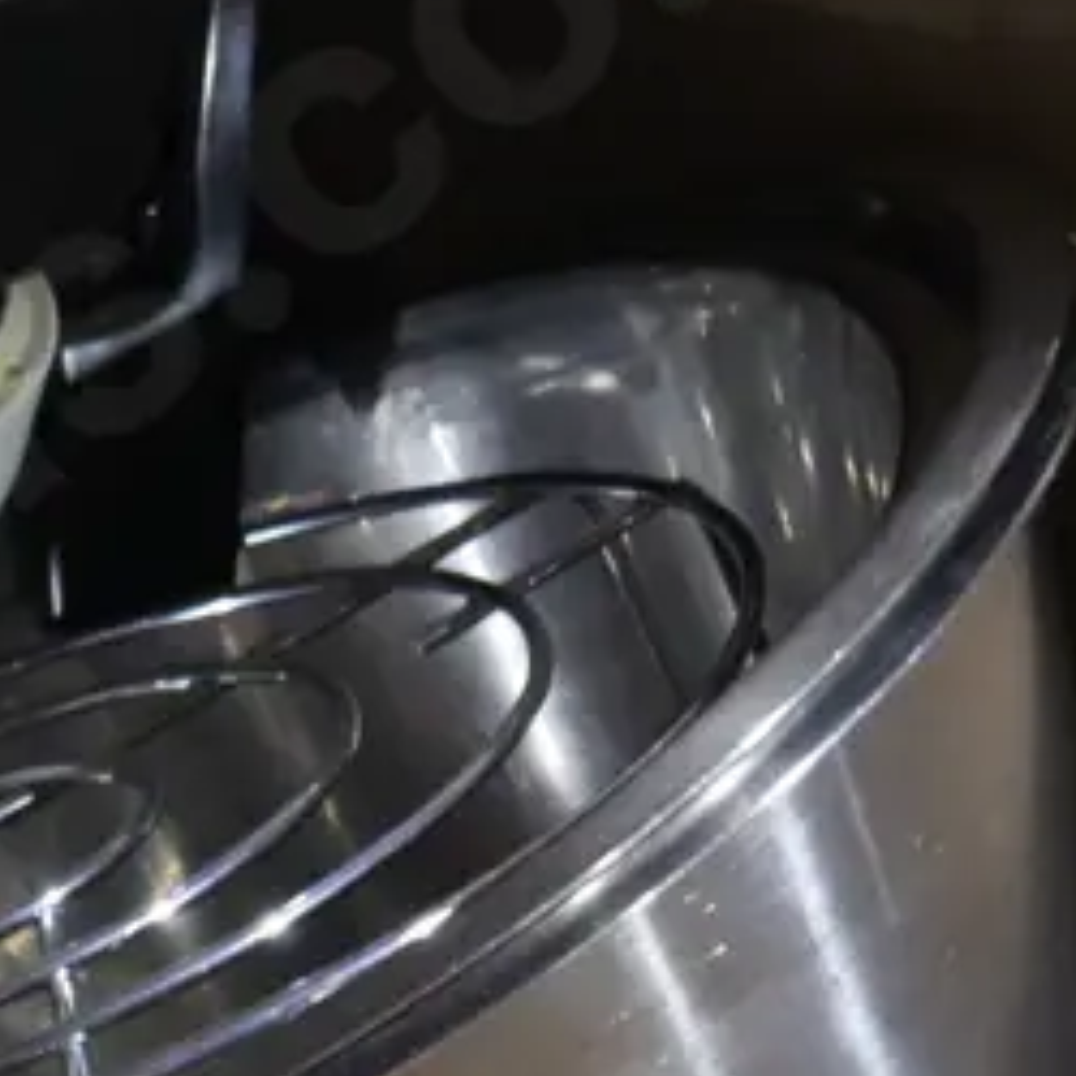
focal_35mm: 217
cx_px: -762
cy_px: 975
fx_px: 7631
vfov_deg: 8.0
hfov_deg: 7.8
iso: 1600
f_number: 5.4
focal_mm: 30
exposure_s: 1/60
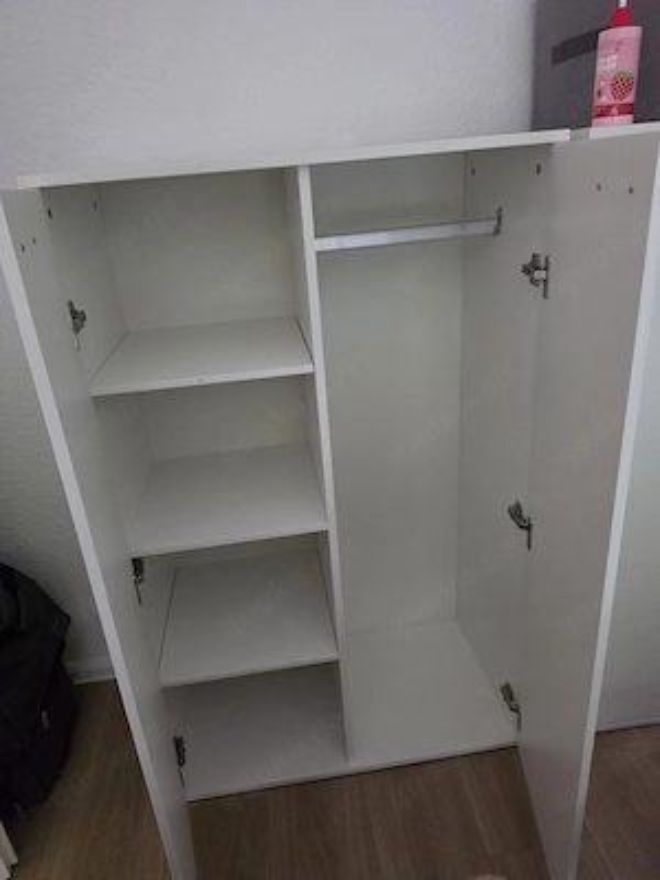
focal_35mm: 23
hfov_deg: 58.9
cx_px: 330
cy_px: 440
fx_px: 585
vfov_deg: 73.9
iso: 1600
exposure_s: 1/101
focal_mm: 6.5
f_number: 1.4
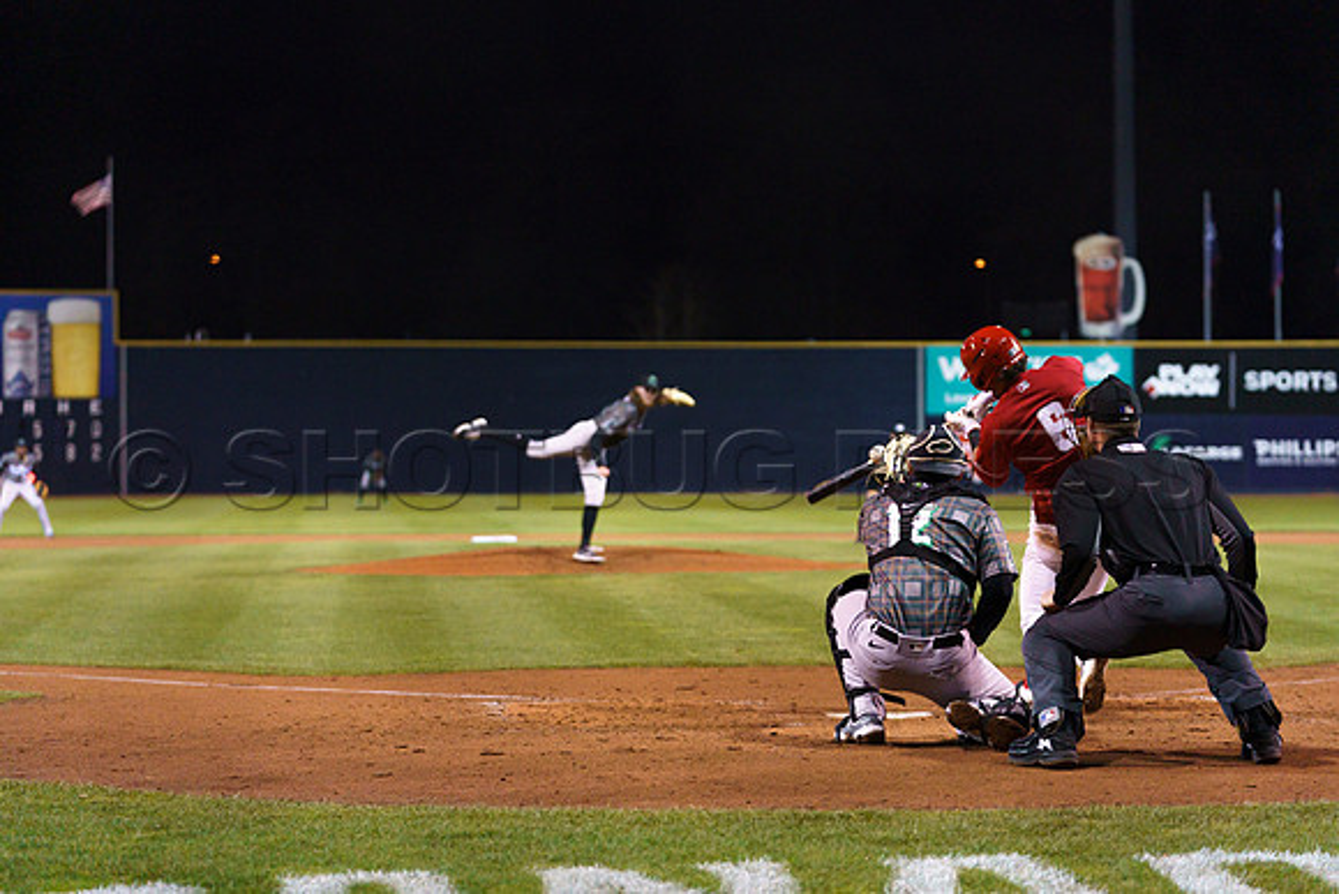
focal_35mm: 94
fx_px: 3479
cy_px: 447
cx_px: 670
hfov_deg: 21.8
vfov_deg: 14.6
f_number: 2.8
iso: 2000
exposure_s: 1/1000
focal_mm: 92
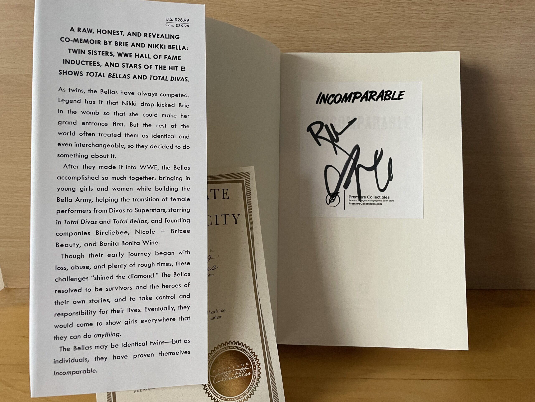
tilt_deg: -17.7
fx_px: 402
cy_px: 201
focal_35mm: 26
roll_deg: +0.7
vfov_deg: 53.1
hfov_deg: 67.3
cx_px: 268
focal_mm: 4.2
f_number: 1.6
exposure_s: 1/49
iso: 500
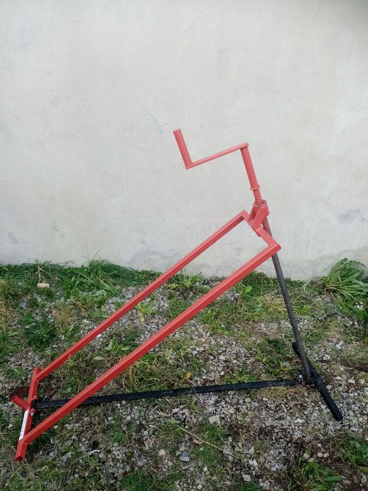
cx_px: 184
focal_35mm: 26
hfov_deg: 53.1
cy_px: 246
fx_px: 368
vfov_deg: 67.3
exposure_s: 1/100
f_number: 1.8
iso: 140
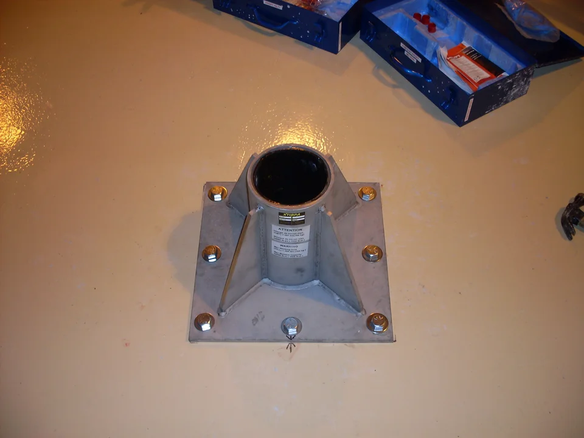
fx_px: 641
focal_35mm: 38
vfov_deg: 37.7
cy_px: 219
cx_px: 292
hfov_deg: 49.0
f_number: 2.8
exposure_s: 1/45
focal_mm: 6.3
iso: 100
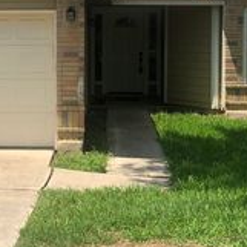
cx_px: 60
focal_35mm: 77
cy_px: 58
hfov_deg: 22.3
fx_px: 622
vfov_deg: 22.2
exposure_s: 1/1869
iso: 20
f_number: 1.8
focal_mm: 4
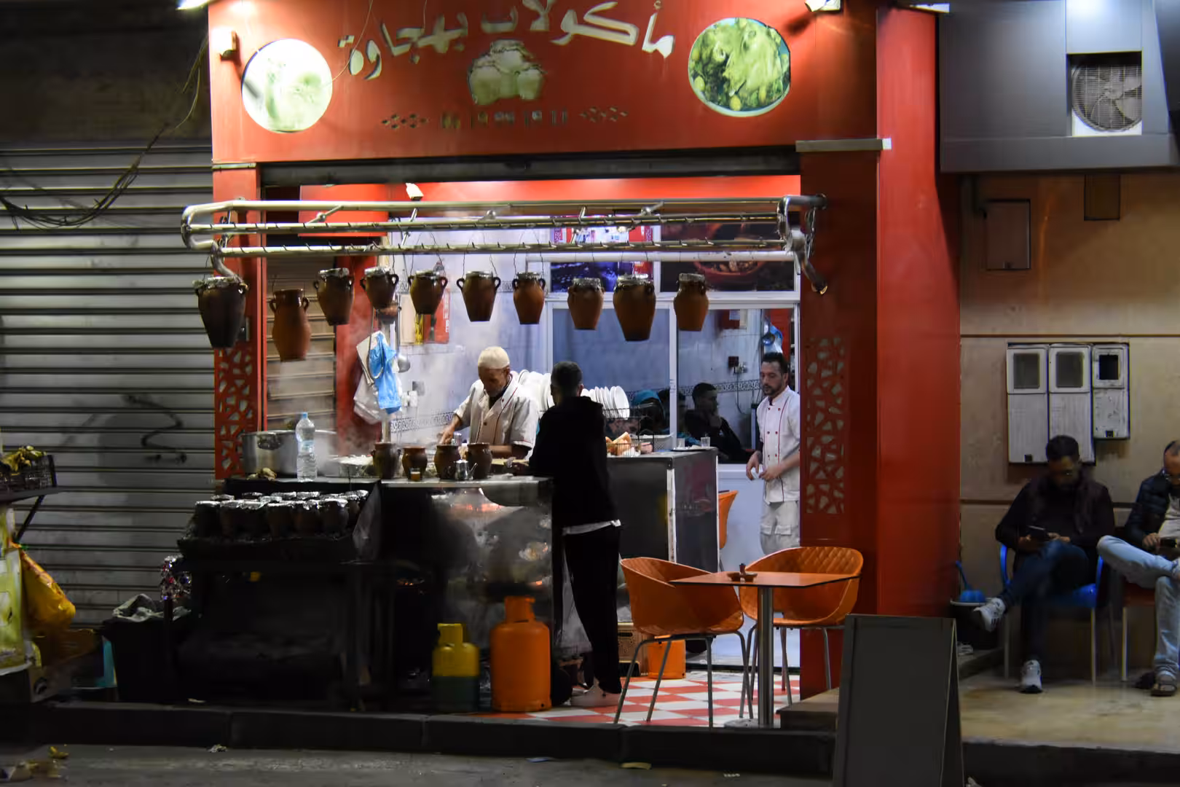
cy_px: 394
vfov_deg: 13.4
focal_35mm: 102
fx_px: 3343
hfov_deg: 20.0
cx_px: 590
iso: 3600
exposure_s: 1/125
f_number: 5.6
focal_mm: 68
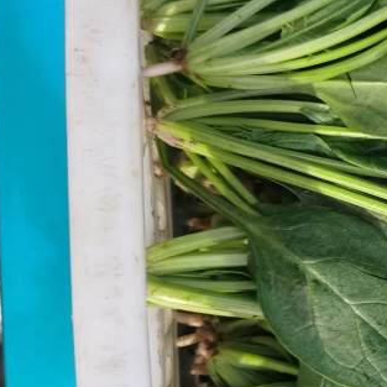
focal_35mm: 61
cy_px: 231
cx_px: 480
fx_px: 772
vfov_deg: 28.1
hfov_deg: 25.0
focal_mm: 5.56
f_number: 1.6
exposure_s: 1/33.3
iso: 500
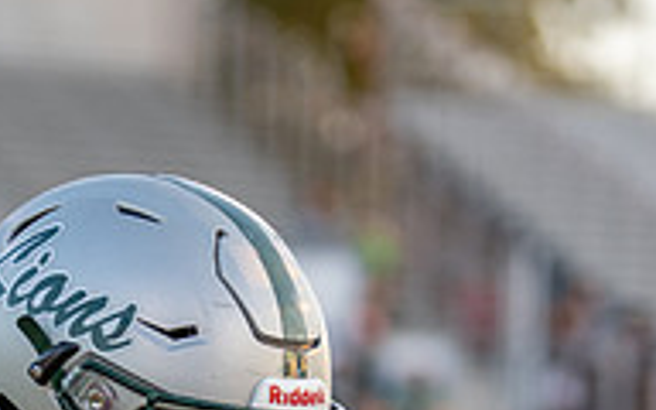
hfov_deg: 5.7
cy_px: 729
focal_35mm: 371
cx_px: 239
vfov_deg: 3.5
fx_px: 6633
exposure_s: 1/400
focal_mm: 100
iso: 160
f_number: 2.8
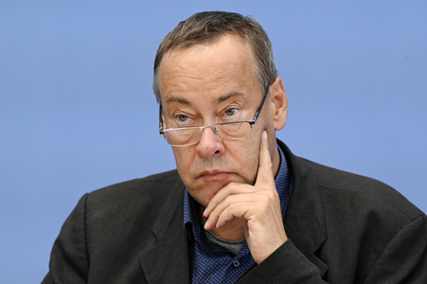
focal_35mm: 175
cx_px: 214
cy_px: 142
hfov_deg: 11.8
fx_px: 2074
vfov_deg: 7.8
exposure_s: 1/500
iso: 3200
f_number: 5.6
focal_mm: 175
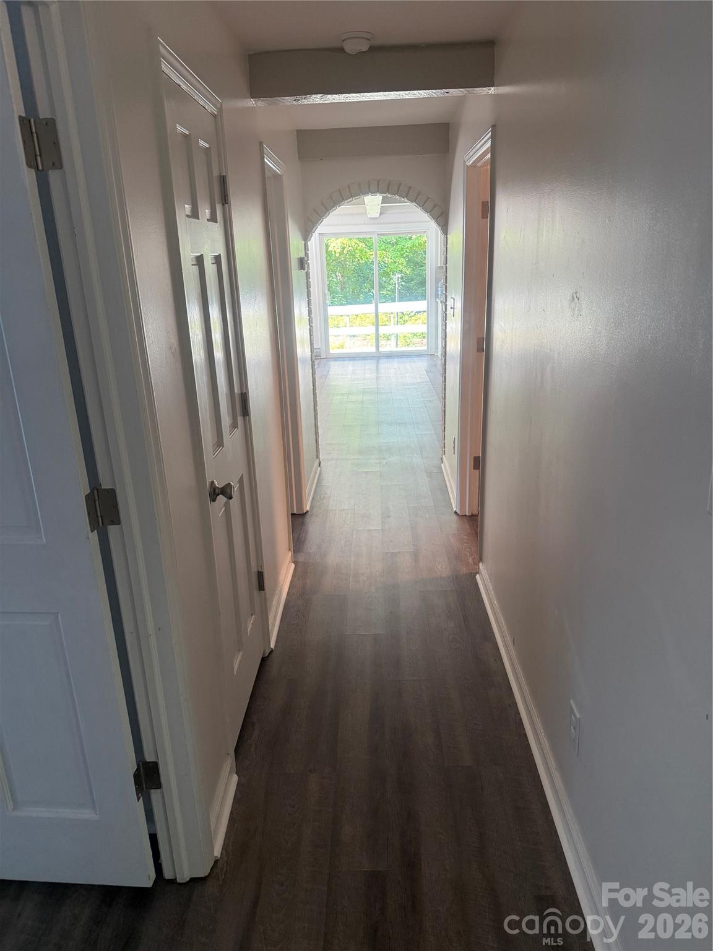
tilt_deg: -18.3
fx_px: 659
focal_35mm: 24
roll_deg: +2.1
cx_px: 356
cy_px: 476
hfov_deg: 56.8
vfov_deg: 71.6
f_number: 1.78
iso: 200
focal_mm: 6.76
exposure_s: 1/92
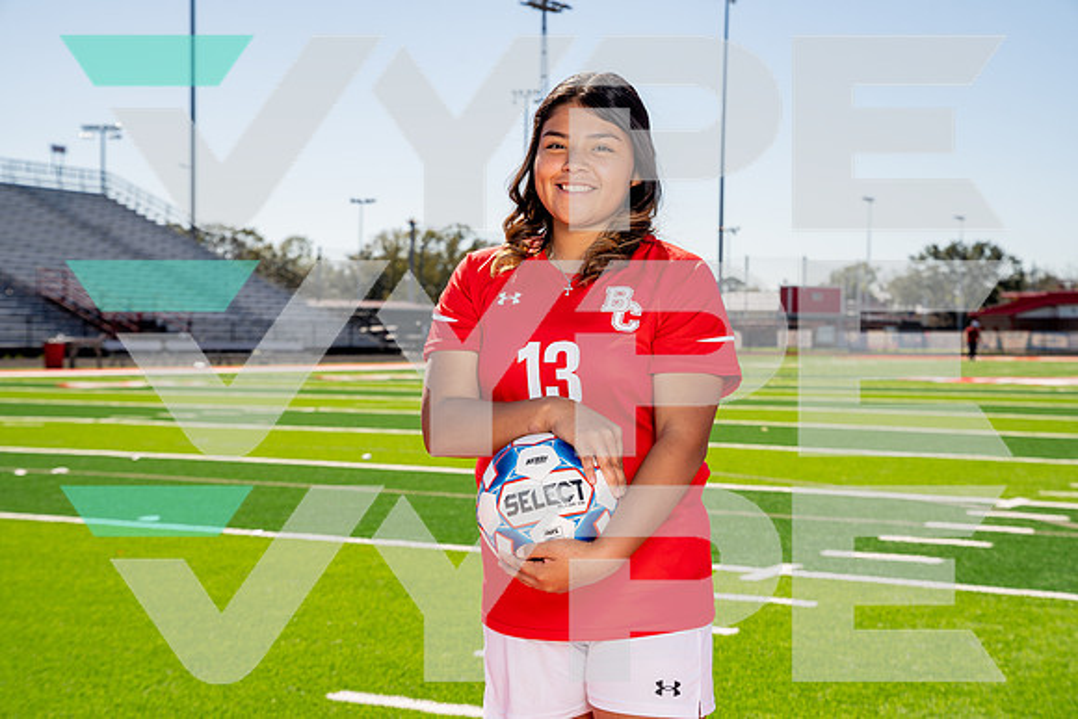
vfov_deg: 21.6
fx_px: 1887
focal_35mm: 63
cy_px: 360
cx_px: 539
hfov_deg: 31.9
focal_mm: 63
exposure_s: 1/250
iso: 100
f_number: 7.1
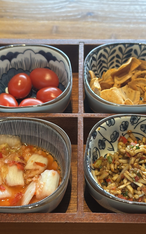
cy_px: 140
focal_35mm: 64
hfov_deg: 20.3
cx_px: 79
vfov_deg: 31.9
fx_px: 407
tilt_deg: -50.4
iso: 125
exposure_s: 1/48
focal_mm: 6.86
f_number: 1.78
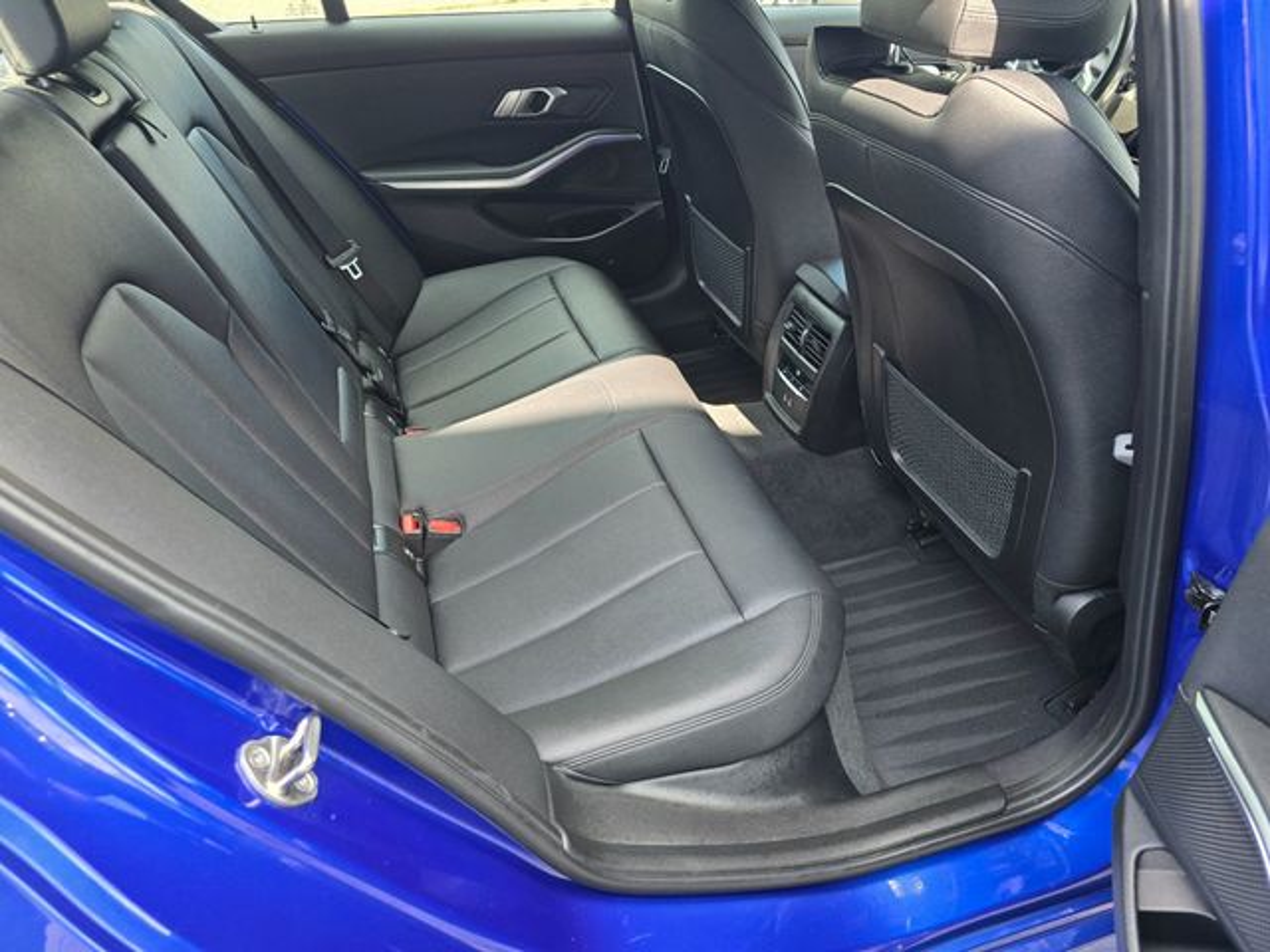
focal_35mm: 23
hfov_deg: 73.9
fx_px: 844
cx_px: 635
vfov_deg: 58.9
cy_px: 476
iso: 100
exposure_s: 1/180
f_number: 1.7
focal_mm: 6.3
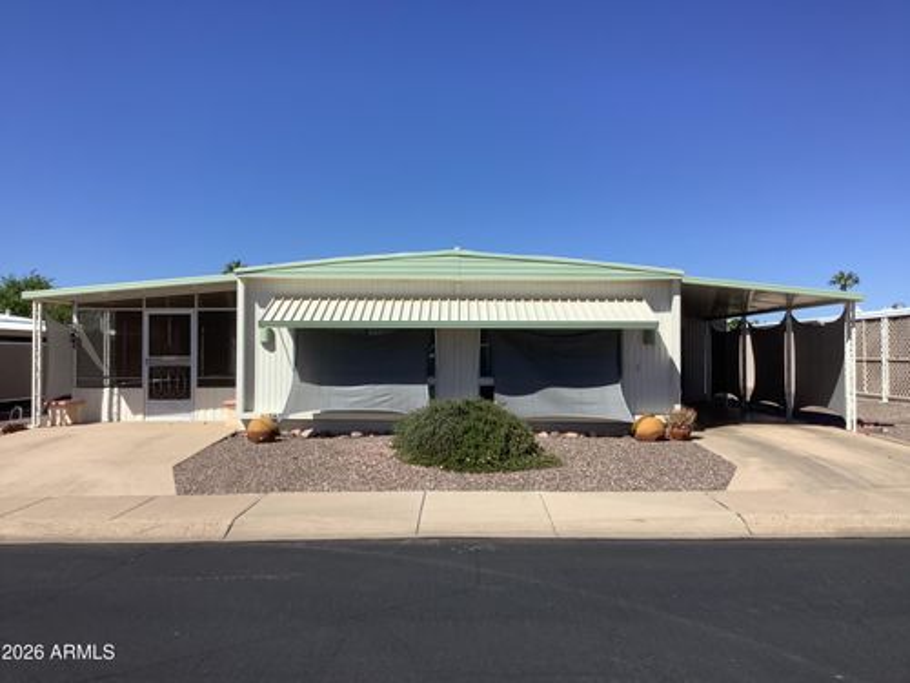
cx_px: 455
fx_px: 815
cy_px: 342
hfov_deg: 58.4
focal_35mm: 31
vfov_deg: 45.4
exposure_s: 1/1988
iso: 25
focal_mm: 3.3
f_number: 2.4
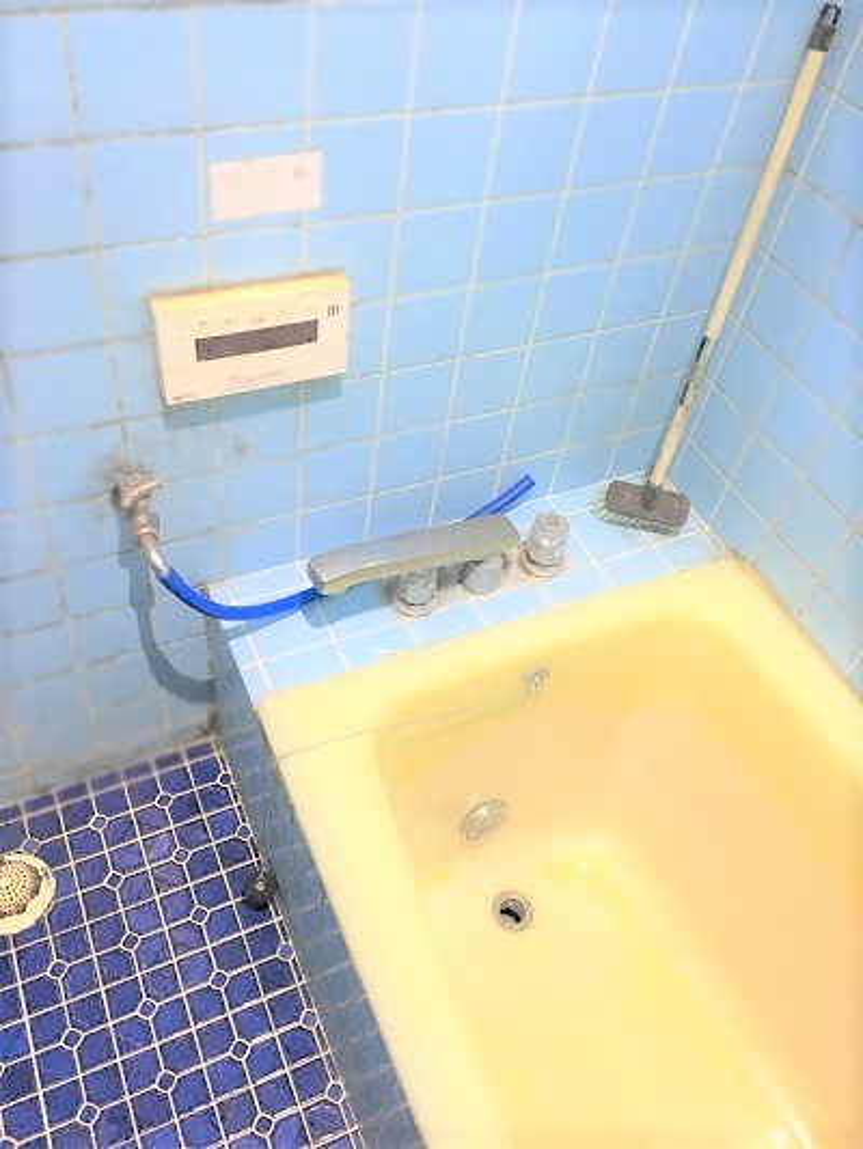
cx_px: 432
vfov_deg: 61.6
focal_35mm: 29
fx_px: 964
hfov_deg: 48.2
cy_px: 574
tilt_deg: -47.9
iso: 200
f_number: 2.2
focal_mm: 4.15
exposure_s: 1/15
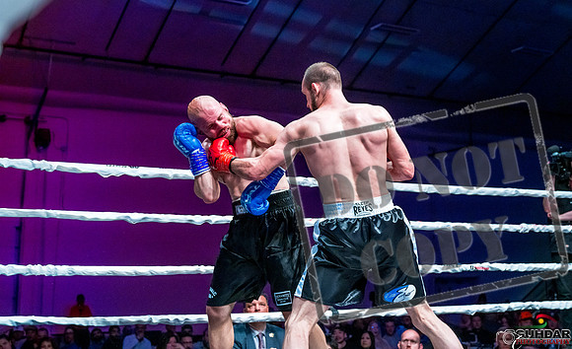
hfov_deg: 37.4
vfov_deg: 23.3
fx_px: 844
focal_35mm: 54
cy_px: 134
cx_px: 323
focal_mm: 47
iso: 4000
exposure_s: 1/1000
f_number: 4
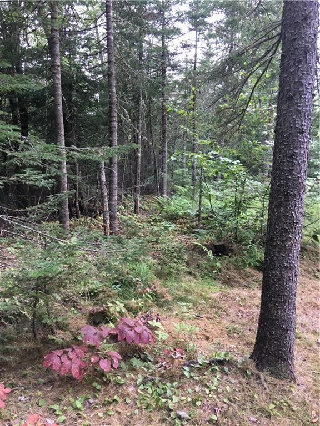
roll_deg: -0.7
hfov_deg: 48.2
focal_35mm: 29
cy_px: 213
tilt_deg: -6.6
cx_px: 160
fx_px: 357
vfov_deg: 61.7
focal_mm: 4.15
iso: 25
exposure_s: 1/40
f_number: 2.2
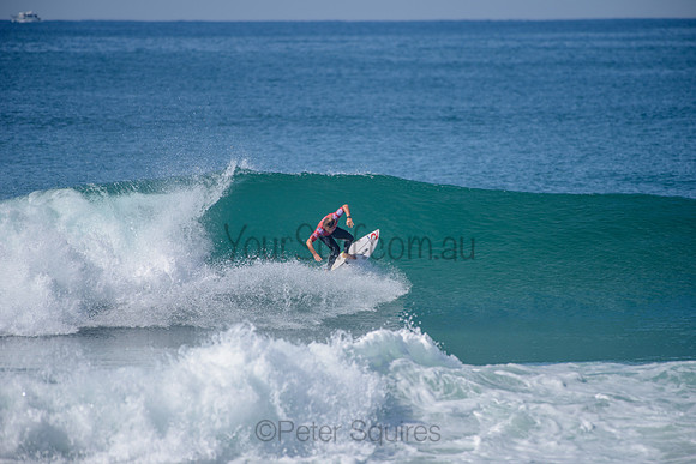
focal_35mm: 500
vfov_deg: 2.8
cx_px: 348
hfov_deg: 4.1
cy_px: 232
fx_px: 9668
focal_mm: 500
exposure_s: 1/2000
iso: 160
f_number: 5.6
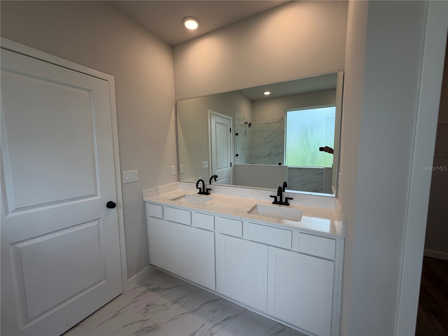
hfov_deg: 102.1
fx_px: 181
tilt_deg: -5.5
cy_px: 168
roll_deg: +1.7
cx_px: 224
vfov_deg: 85.7
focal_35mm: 14
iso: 100
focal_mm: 2.22
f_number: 2.2
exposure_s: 1/120
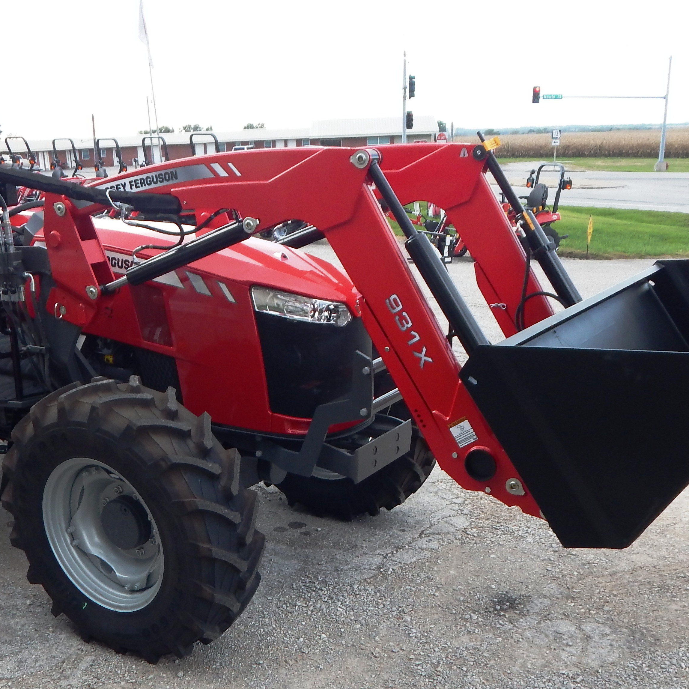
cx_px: 271
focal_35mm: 39
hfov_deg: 42.6
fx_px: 878
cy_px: 449
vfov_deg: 42.4
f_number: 3
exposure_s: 1/320
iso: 125
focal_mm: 4
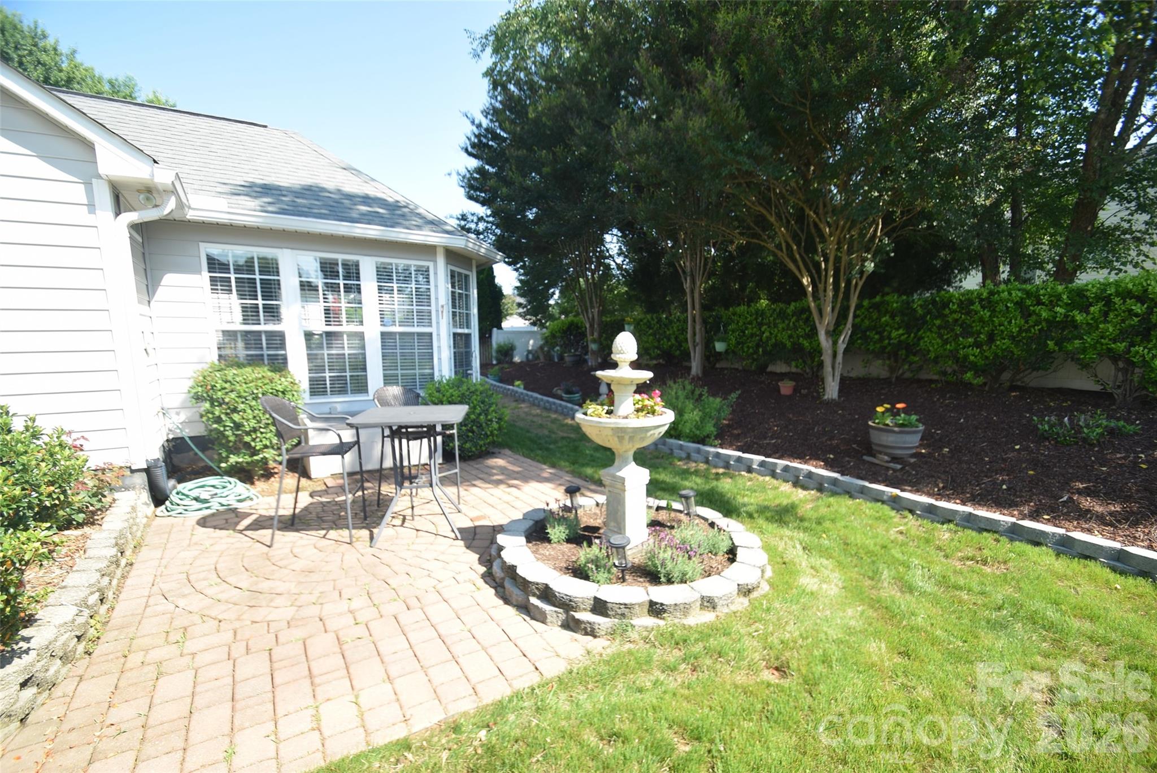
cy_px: 386
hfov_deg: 100.4
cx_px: 578
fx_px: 482
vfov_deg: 77.4
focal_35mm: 15
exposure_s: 1/160
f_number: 6.3
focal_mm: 10
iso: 100
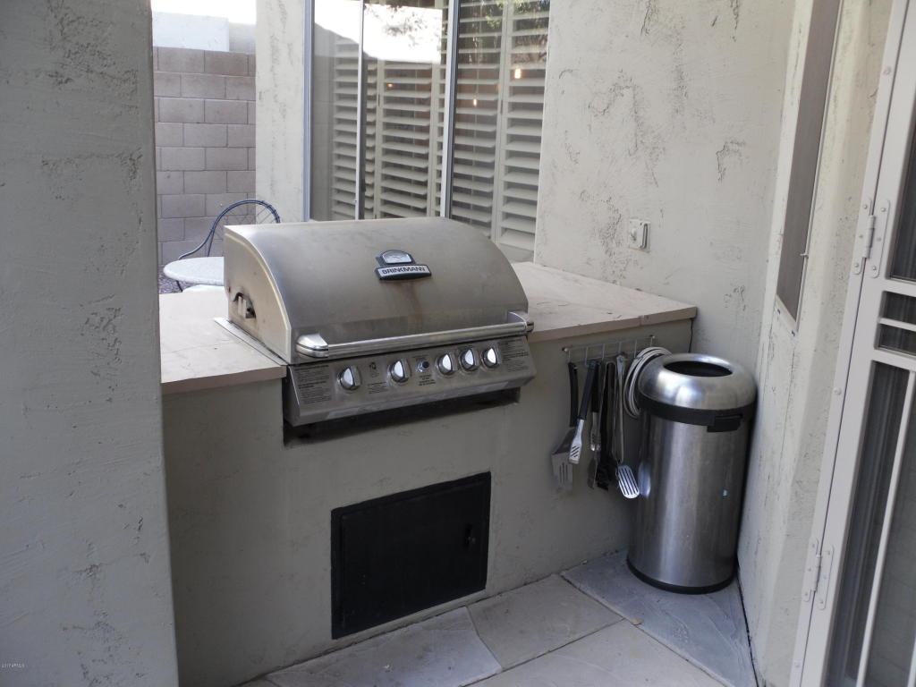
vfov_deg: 32.2
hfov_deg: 42.1
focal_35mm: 45
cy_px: 344
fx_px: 1191
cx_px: 458
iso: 100
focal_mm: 6.3
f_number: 3.5
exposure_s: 1/53
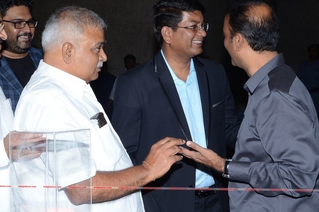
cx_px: 127
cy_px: 81
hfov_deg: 24.5
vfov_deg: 16.4
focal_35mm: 83
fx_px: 734
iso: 500
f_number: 8
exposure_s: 1/125
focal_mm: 40
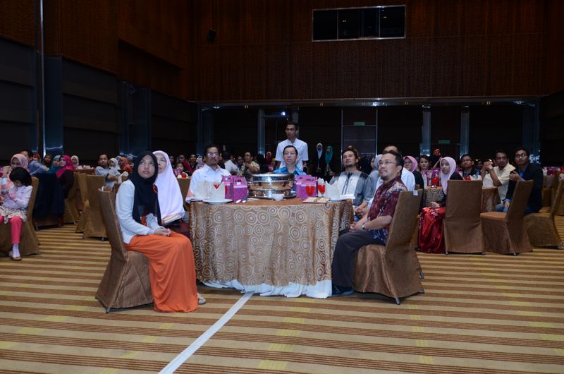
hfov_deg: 62.0
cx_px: 282
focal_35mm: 30
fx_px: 469
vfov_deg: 43.4
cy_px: 187
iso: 800
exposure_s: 1/80
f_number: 4
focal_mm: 20
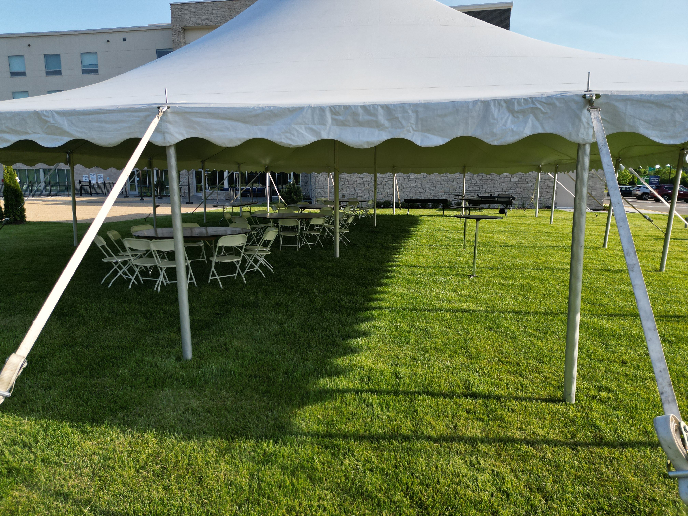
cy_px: 258
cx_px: 344
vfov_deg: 56.8
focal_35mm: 24
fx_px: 477
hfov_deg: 71.6
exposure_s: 1/1600
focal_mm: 6.72
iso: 120
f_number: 1.7
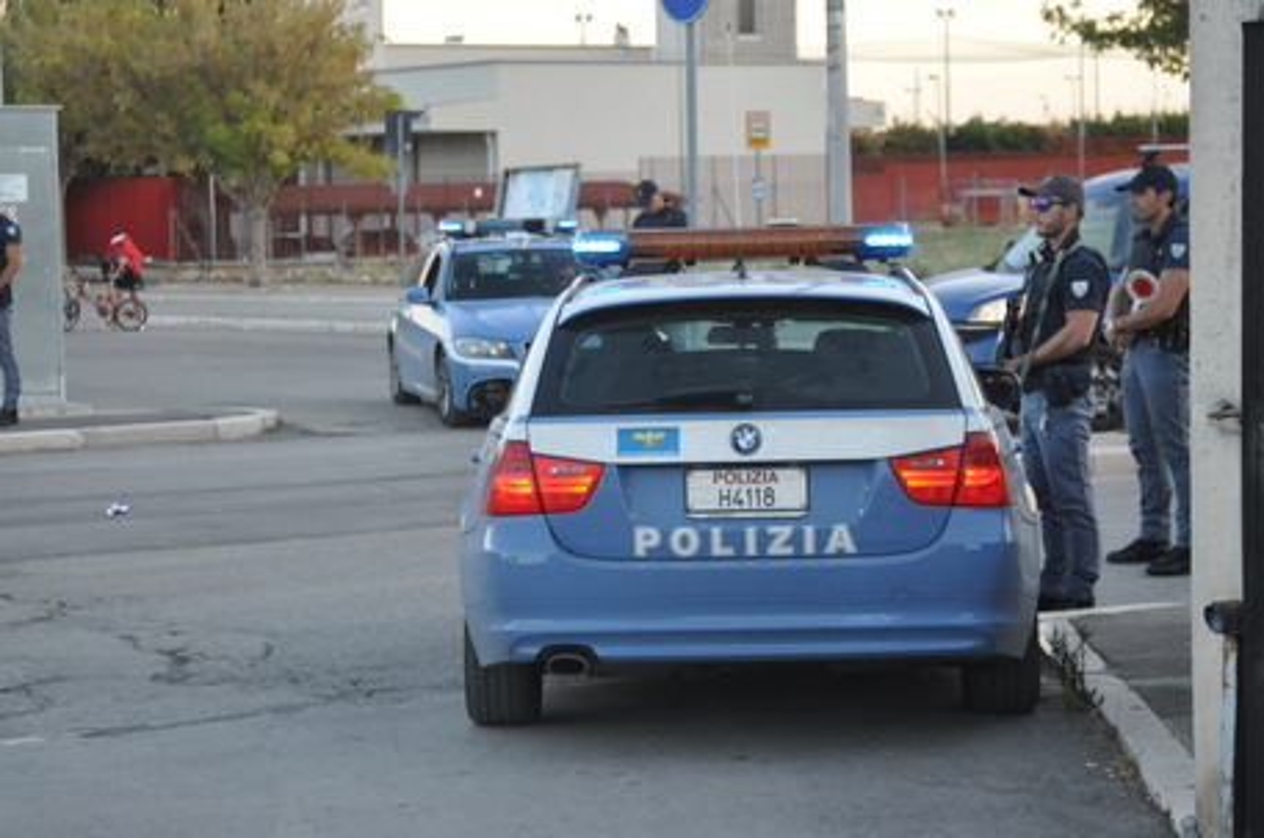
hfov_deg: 20.6
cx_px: 632
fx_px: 3470
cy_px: 419
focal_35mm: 99
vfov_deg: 13.8
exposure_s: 1/320
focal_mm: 66
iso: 1000
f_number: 4.5
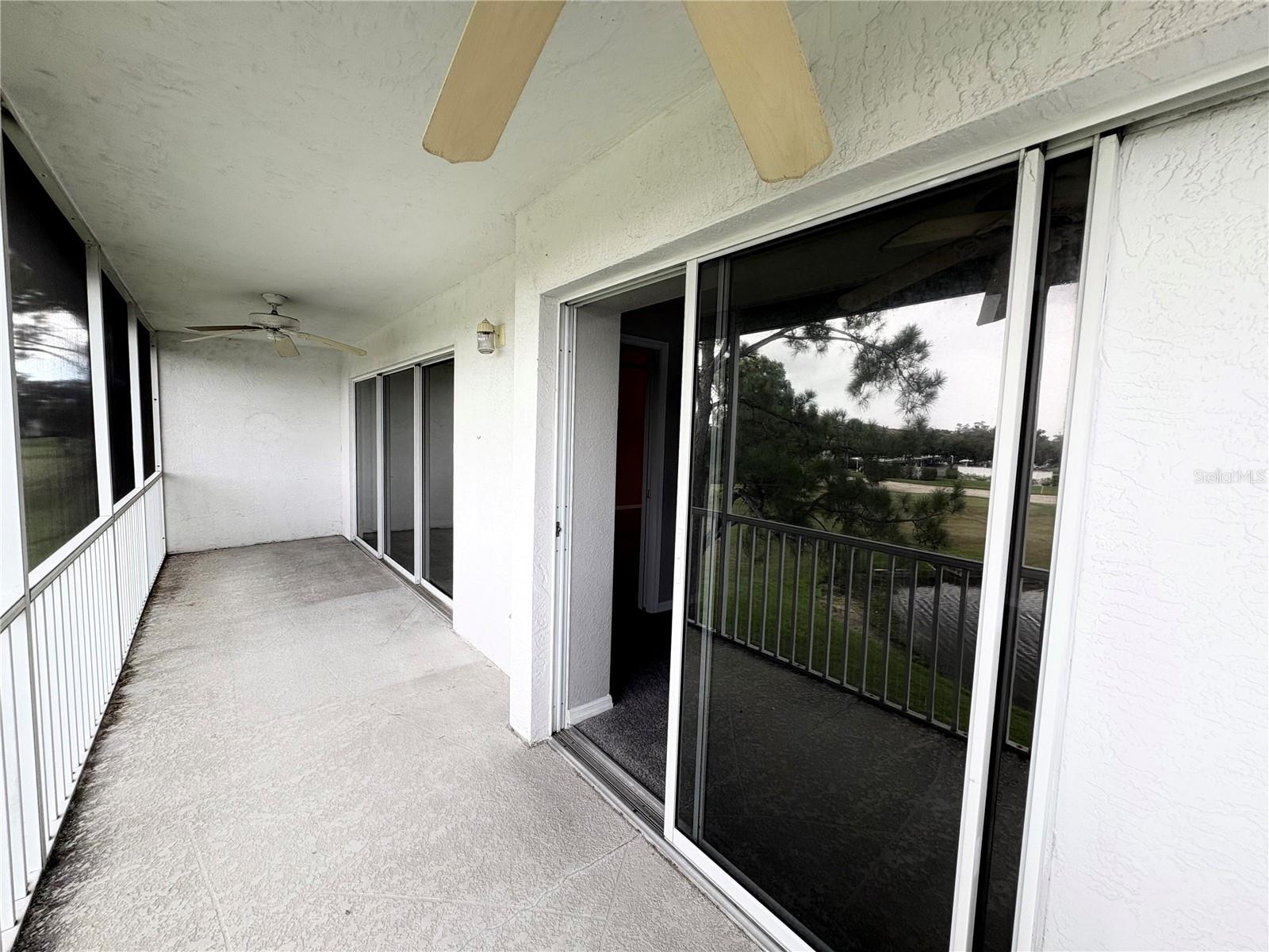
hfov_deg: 102.1
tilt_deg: -3.2
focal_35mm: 14
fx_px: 513
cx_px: 634
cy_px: 476
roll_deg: -2.5
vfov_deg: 85.7
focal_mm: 2.22
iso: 40
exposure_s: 1/99
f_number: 2.2
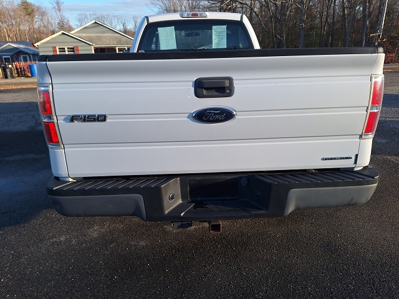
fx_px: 265
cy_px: 150
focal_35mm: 23
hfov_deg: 73.9
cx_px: 200
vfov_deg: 58.9
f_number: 1.8
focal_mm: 5.54
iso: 40
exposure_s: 1/1130
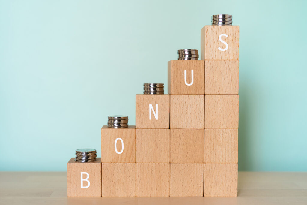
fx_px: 426
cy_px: 102
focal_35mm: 50
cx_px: 154
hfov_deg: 39.6
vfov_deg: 27.0
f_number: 3.2
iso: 100
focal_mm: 50
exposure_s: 1/20
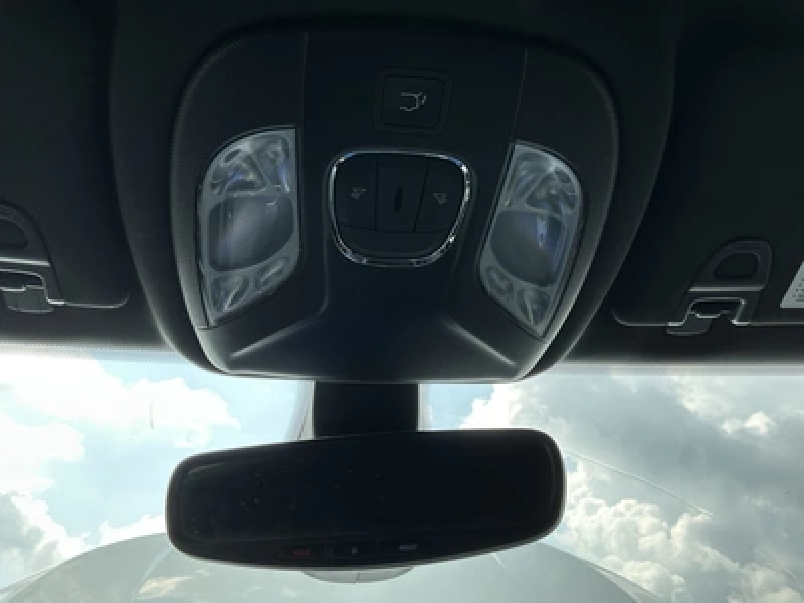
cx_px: 402
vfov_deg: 49.7
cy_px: 302
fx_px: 650
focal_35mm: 28
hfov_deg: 63.4
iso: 25
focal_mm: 3
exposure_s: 1/383
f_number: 1.8
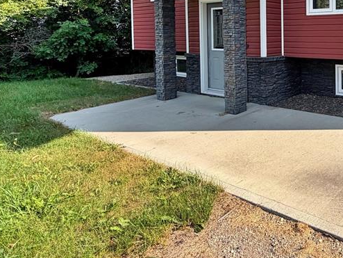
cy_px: 40
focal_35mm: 29
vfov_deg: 45.1
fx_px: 287
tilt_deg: -1.2
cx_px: 335
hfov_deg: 50.9
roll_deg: +0.6
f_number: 2.2
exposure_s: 1/717
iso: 40
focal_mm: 2.22
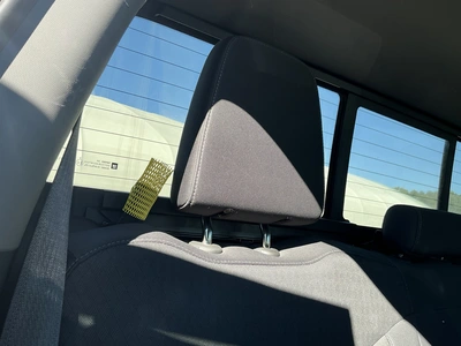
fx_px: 373
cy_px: 173
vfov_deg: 49.7
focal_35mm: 28
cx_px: 230
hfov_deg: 63.4
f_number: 1.8
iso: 20
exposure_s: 1/219
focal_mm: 3
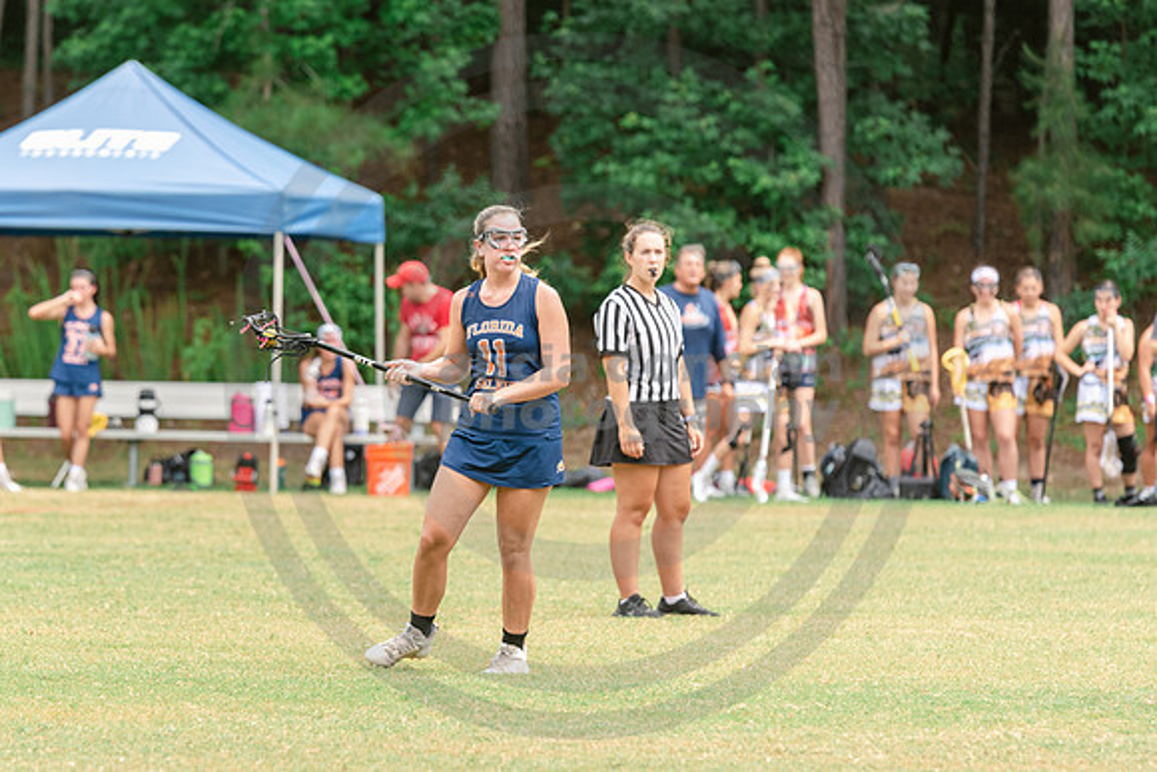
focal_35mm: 307
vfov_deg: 4.5
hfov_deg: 6.7
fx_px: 9877
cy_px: 456
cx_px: 335
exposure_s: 1/800
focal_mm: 200
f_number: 3.5
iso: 250
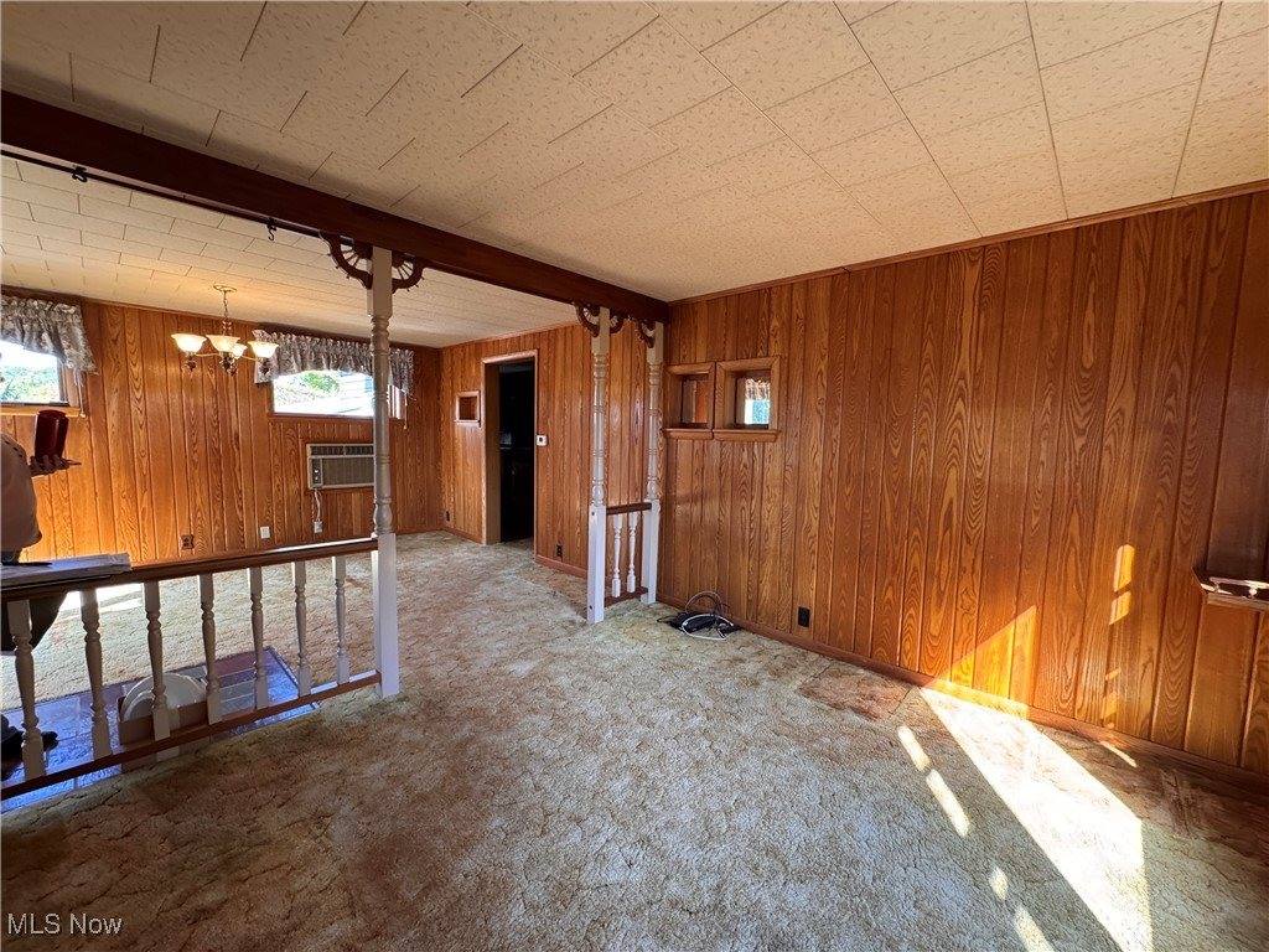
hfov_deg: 102.1
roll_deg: -1.7
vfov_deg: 85.7
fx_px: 513
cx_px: 634
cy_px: 476
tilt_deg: -5.1
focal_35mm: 14
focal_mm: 2.22
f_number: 2.2
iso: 250
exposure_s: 1/120
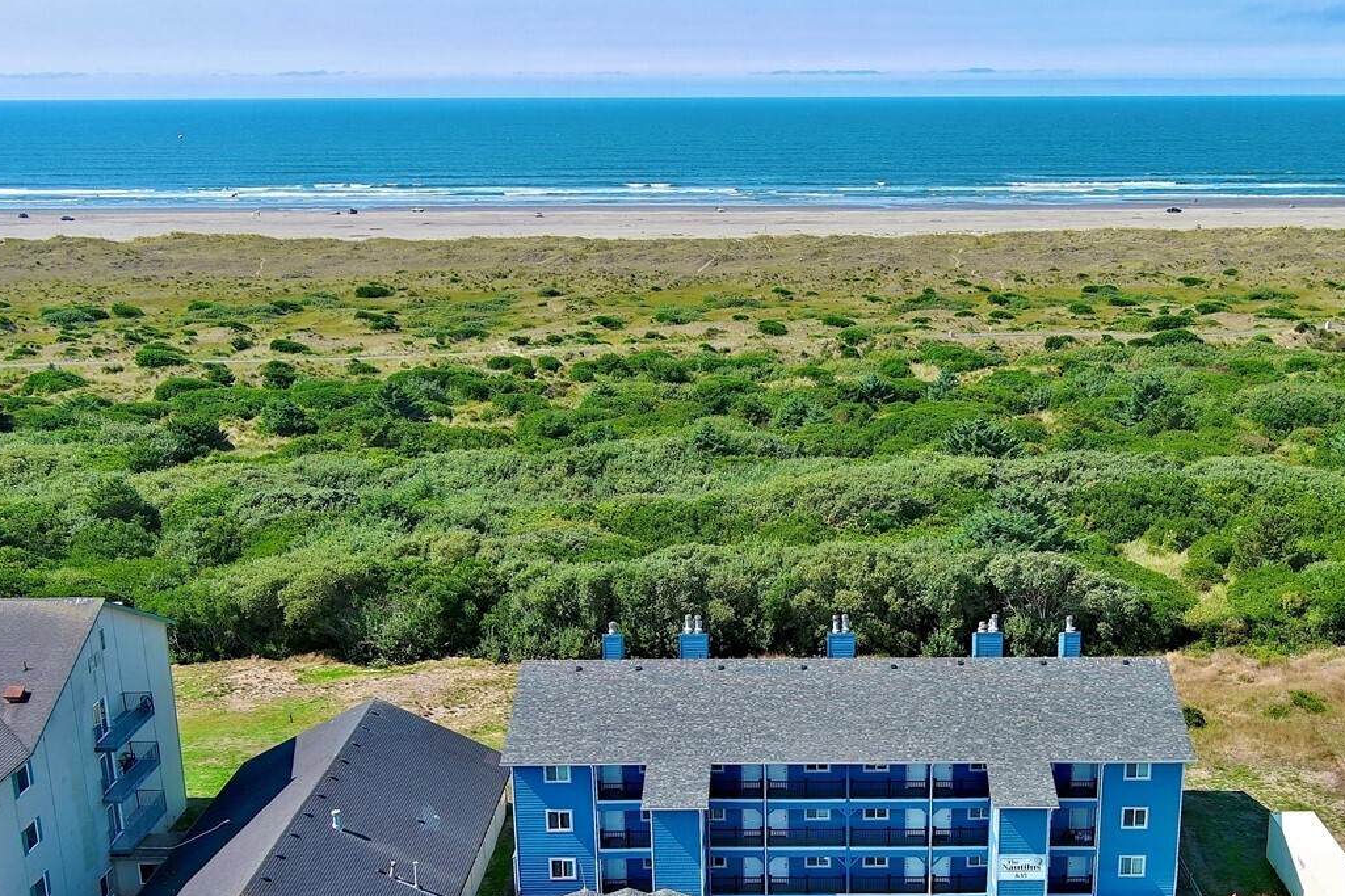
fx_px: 1793
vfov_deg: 27.7
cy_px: 655
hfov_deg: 40.9
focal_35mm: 48
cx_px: 808
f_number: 2.8
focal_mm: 10.57
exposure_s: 1/1006
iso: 100
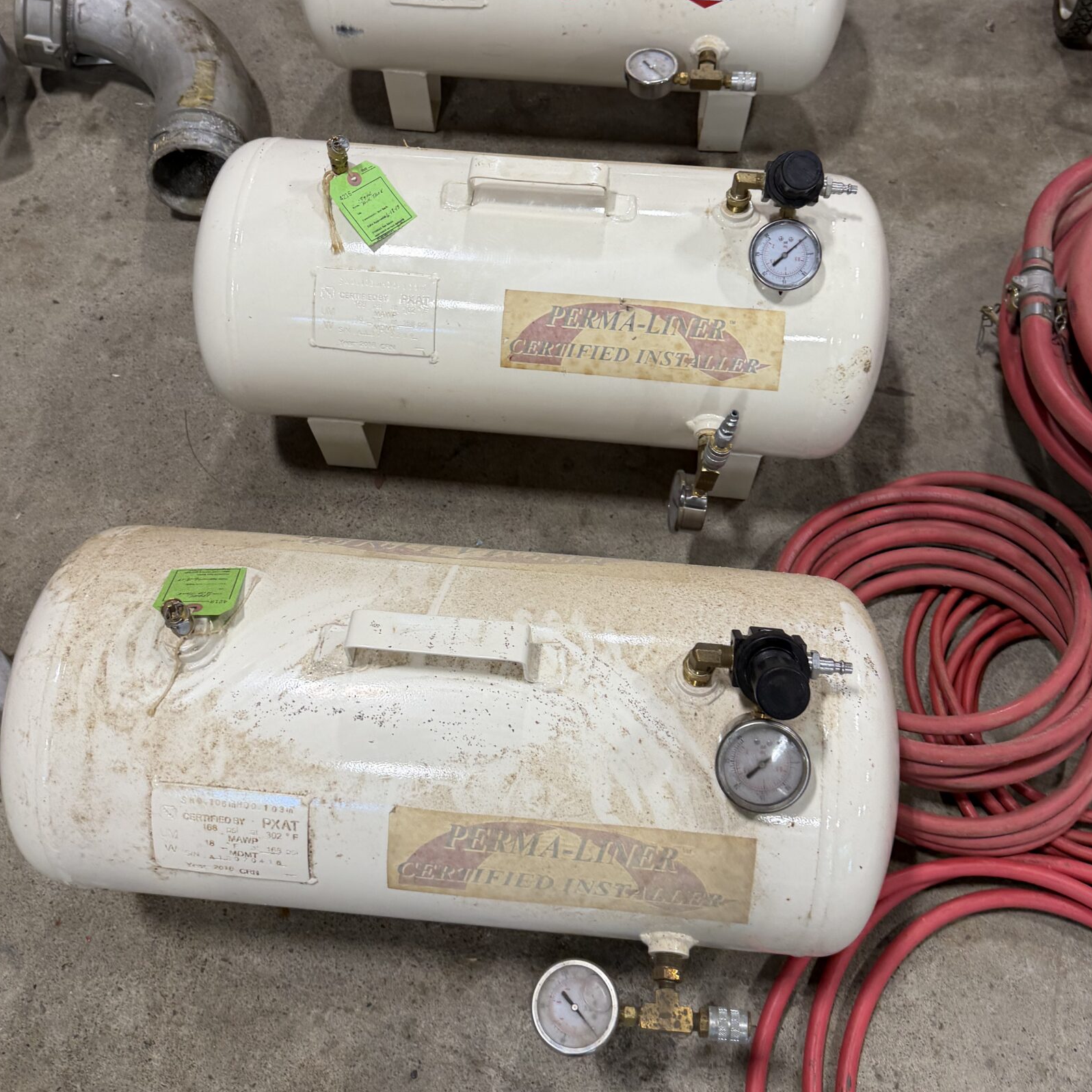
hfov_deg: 48.5
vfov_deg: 47.9
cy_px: 392
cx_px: 542
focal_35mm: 34
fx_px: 1213
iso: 80
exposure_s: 1/121
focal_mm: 6.76
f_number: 1.78
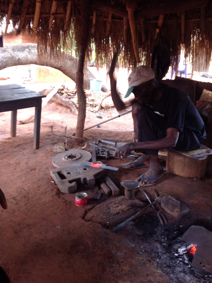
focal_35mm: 35
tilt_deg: -16.4
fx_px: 287
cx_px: 106
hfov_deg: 40.6
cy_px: 142
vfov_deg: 52.7
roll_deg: -2.1
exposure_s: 1/15
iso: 80
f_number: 2.4
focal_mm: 4.28
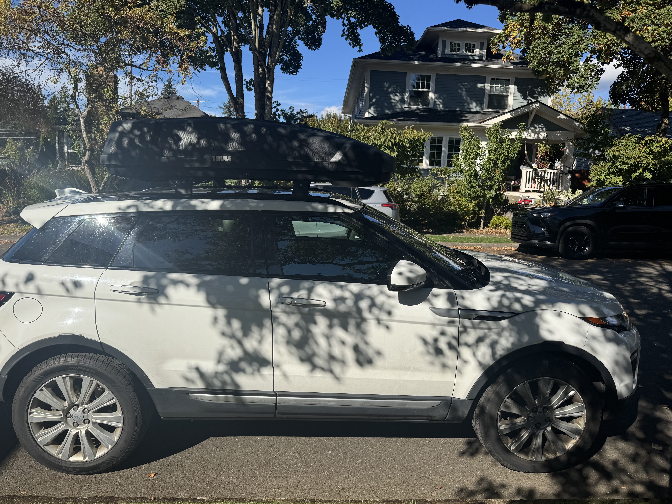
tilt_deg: -7.8
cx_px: 328
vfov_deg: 54.9
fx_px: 485
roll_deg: -2.3
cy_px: 255
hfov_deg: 69.4
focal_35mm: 25
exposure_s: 1/4608
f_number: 1.78
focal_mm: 6.76
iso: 80
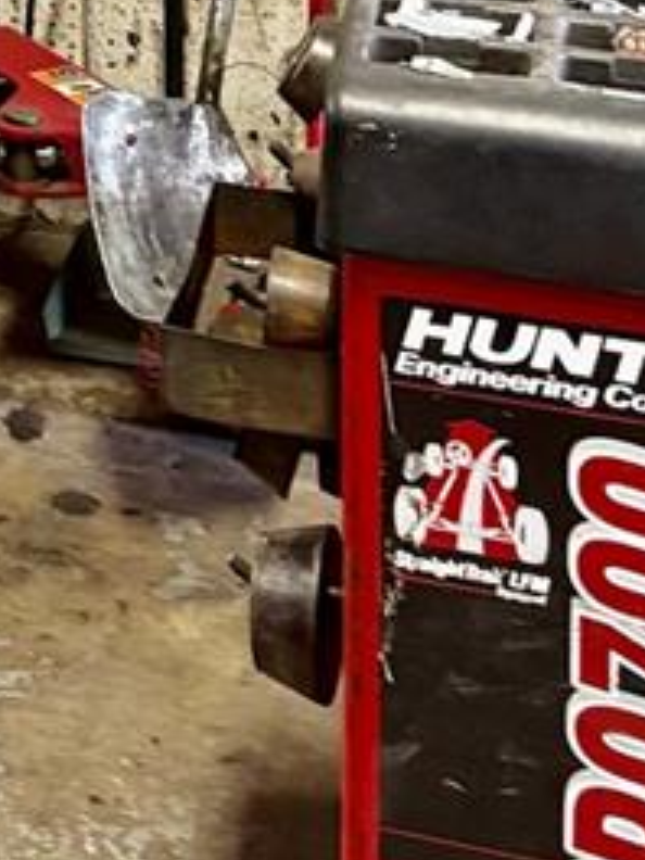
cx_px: -638
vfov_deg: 14.6
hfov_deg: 11.4
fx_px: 2932
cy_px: -704
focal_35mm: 118
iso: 200
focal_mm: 5.96
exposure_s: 1/60
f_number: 1.6
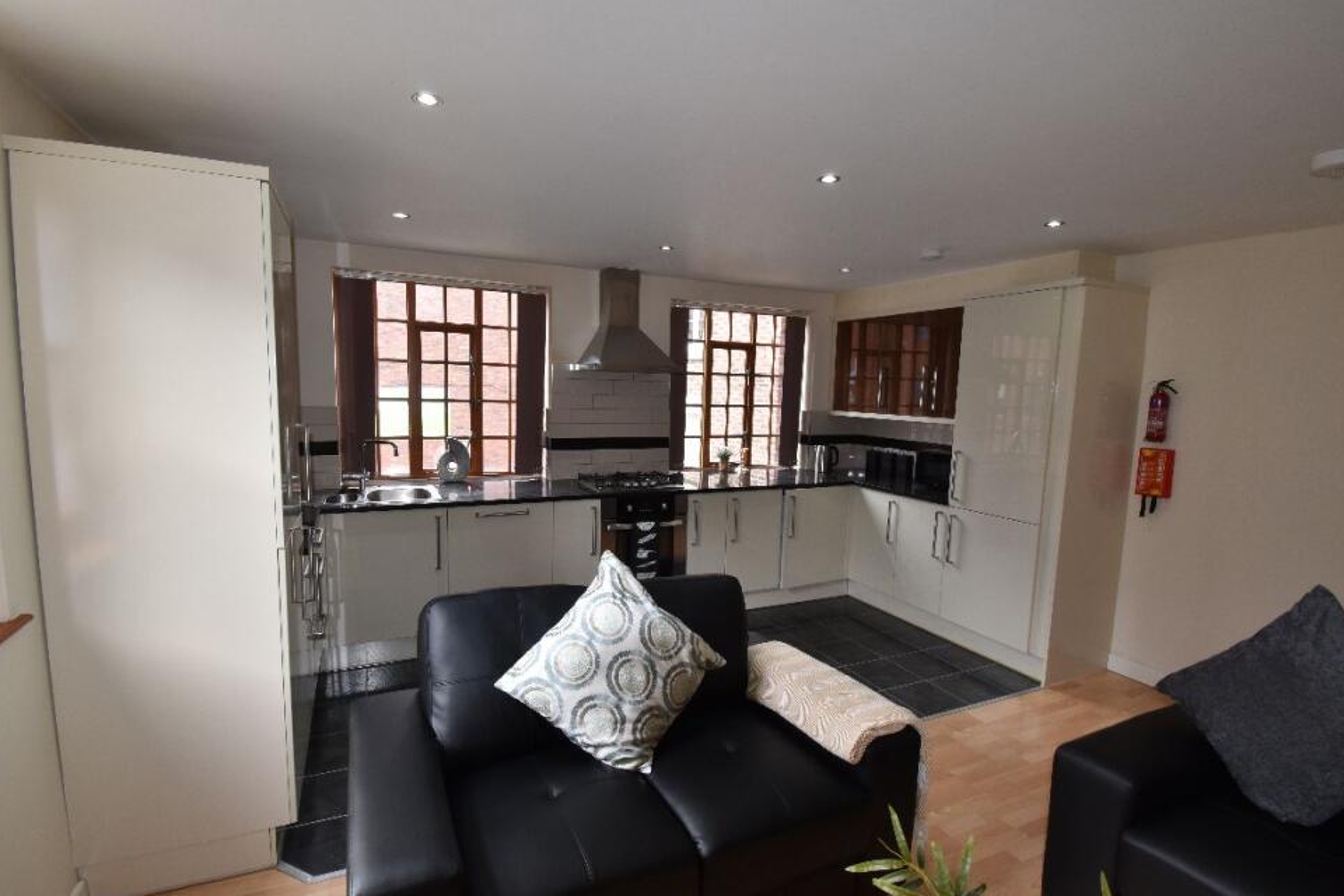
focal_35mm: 16
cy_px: 467
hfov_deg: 96.7
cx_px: 659
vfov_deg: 73.7
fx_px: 597
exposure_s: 1/15
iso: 500
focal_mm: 10
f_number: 11
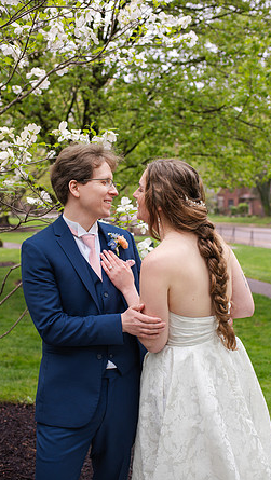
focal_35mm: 37
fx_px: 472
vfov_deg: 54.0
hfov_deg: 32.1
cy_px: 242
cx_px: 129
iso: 100
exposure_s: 1/320
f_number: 3.2
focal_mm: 35
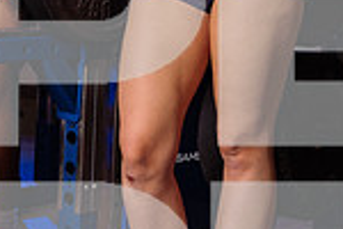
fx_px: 1477
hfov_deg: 13.1
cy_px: 2
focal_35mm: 155
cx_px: -5
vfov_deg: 8.8
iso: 400
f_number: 7.1
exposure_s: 1/250
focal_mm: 35
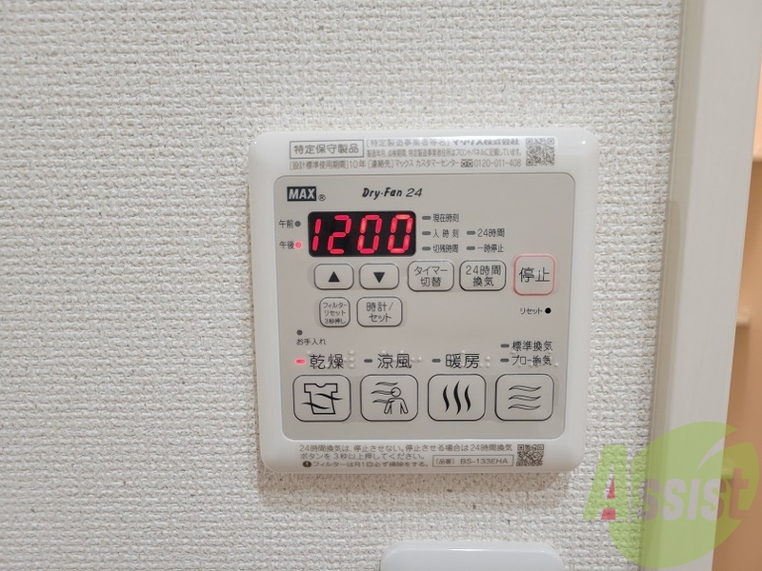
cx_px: 381
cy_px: 286
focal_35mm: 26
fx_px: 572
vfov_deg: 53.1
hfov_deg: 67.3
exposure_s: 1/59
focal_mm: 5.4
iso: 160
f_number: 1.8
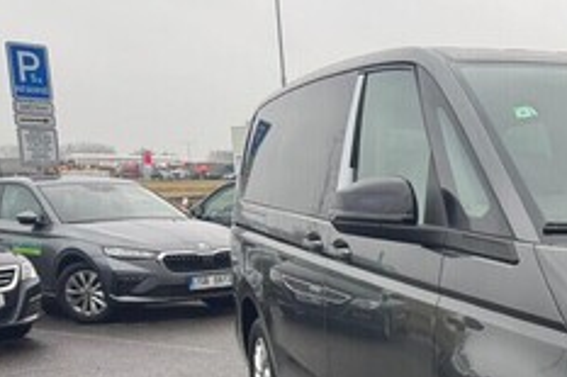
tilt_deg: -11.4
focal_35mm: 59
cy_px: 395
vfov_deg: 21.9
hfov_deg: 29.6
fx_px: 929
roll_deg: -1.3
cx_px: 662
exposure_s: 1/121
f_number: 1.78
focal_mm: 6.76
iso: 50
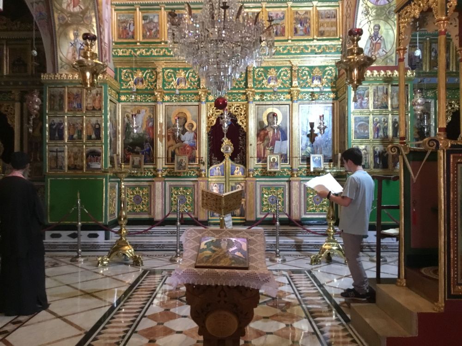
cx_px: 231
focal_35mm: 31
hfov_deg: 58.4
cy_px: 173
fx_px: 414
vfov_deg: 45.4
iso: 200
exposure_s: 1/17
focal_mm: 3.3
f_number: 2.4
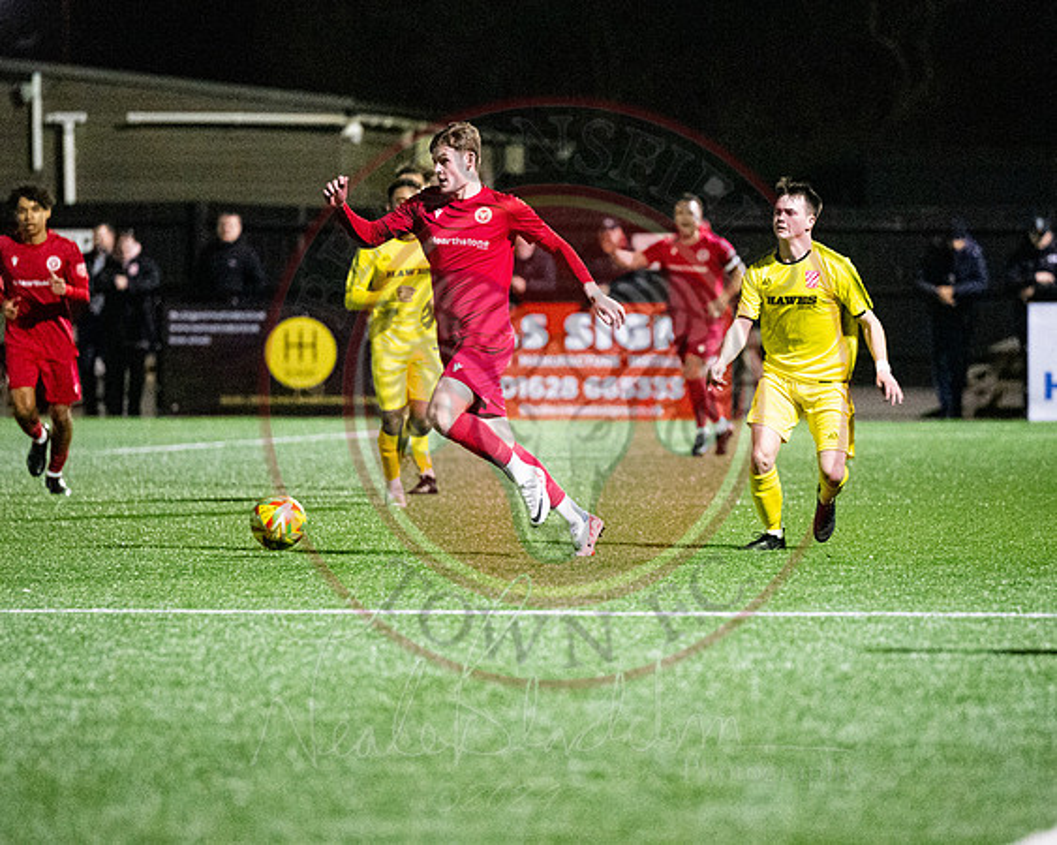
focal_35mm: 325
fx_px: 10170
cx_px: 708
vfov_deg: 4.8
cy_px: 488
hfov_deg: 5.9
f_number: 2.8
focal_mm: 195
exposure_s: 1/1000
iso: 8000
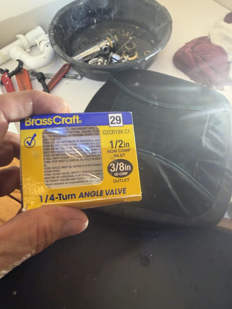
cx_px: 116
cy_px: 154
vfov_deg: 71.6
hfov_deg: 56.8
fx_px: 214
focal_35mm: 24
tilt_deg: -59.2
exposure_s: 1/99
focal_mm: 2.22
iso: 250
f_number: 2.2
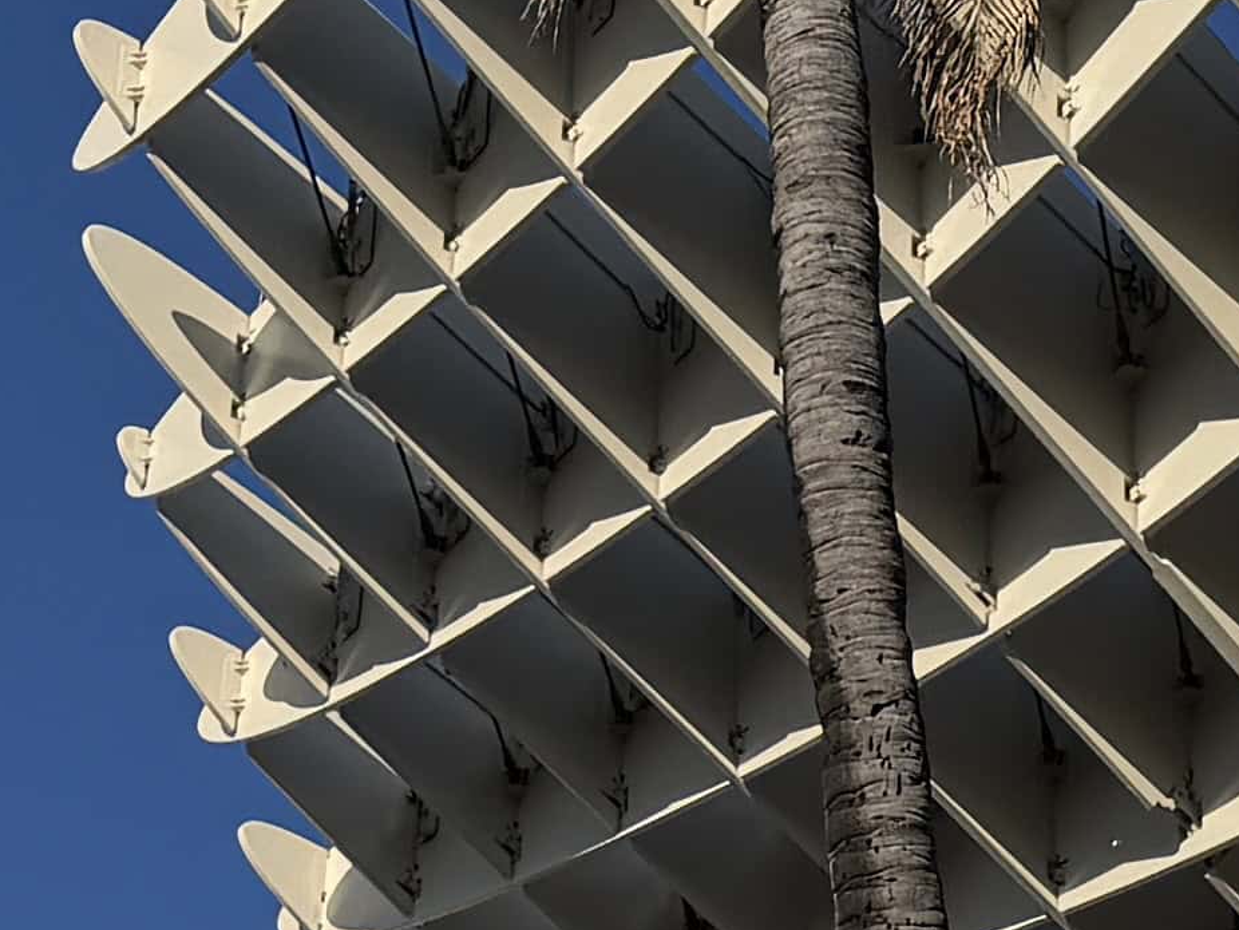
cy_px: 1255
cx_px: 1140
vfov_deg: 9.8
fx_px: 5299
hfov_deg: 13.2
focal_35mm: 148
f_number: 1.8
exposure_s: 1/9091
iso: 80
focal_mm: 6.8
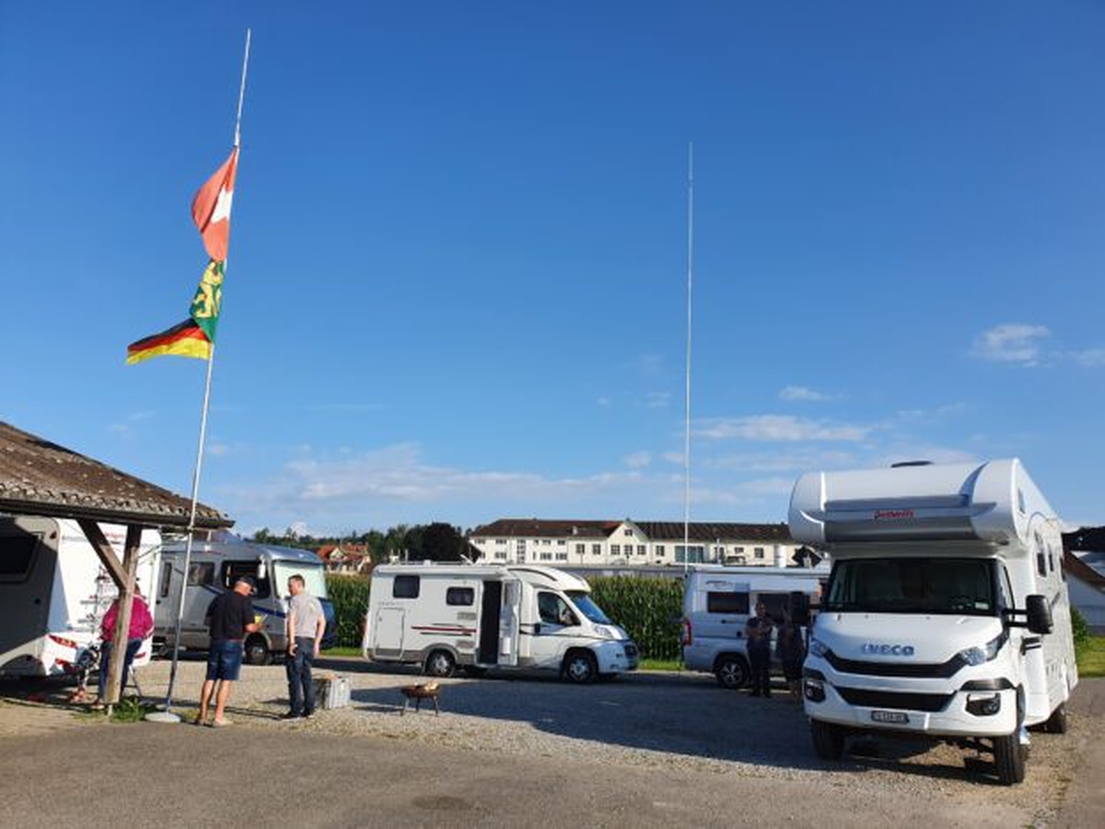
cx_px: 552
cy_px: 414
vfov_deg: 53.1
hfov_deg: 67.3
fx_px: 830
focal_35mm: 26
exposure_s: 1/1644
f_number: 2.4
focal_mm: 4.32
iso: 50
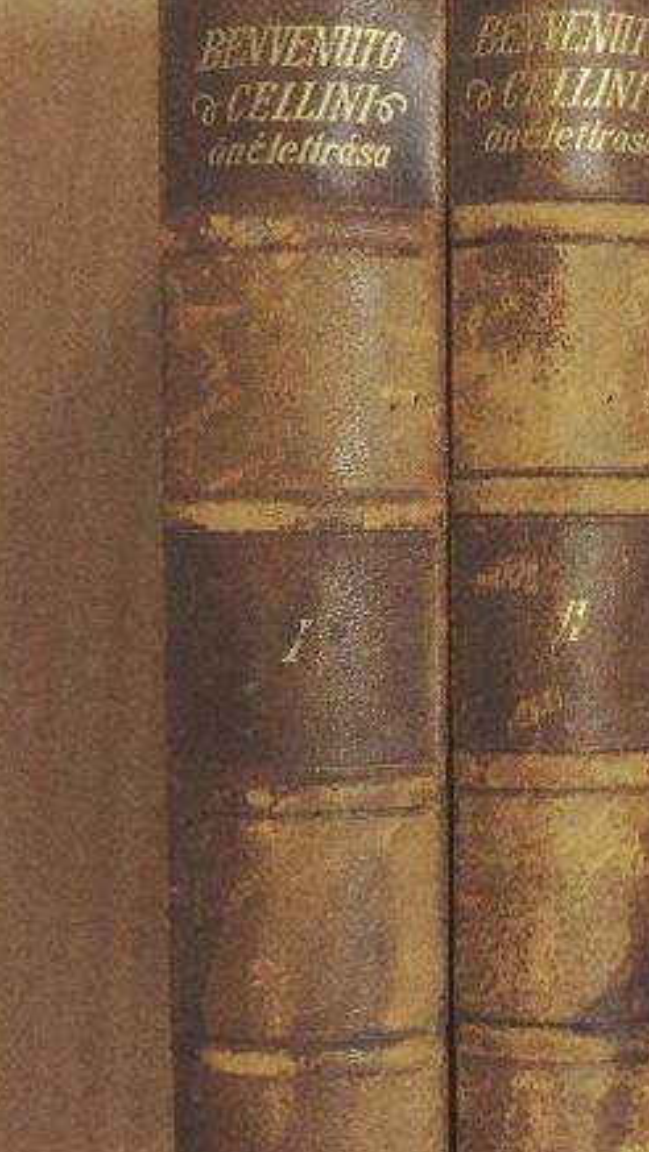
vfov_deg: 28.2
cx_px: 493
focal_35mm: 75
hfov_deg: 16.0
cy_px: 540
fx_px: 2293
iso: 1600
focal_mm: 8.3
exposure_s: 1/100
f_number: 3.5
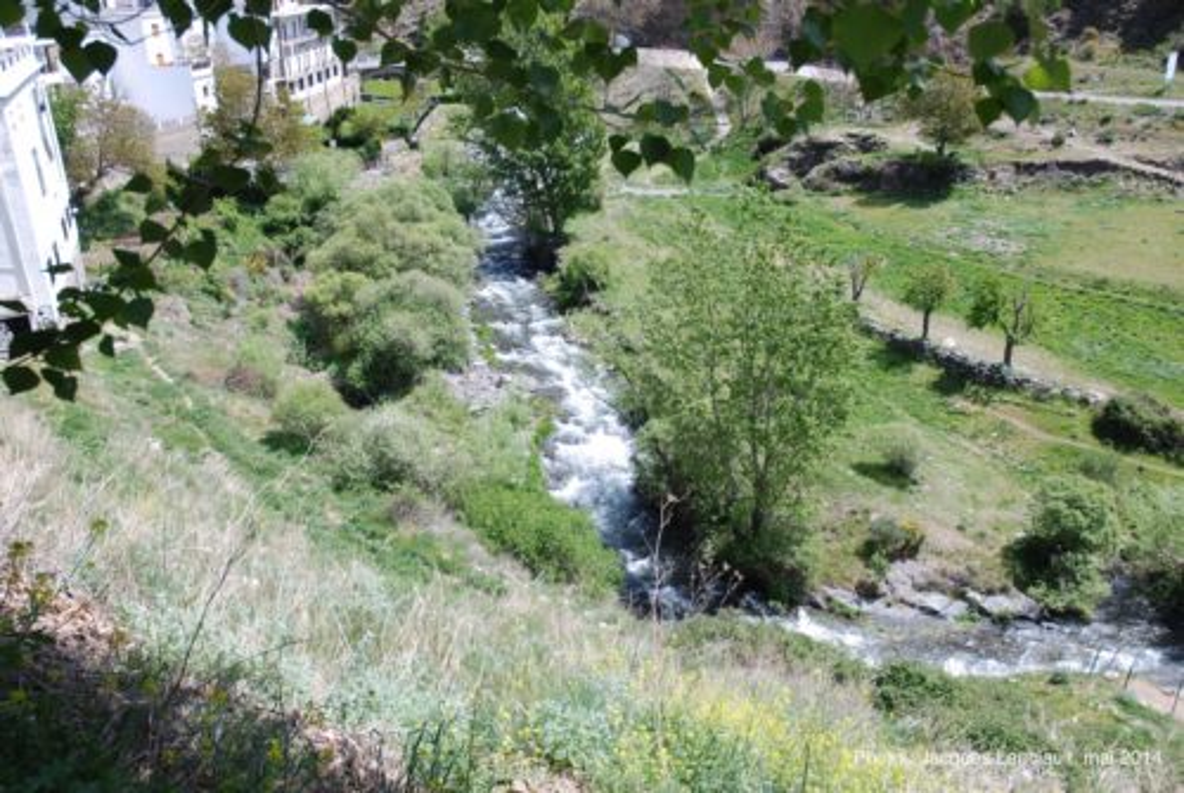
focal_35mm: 33
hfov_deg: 57.2
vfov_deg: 40.1
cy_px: 396
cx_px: 592
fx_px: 1087
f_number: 6.3
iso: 100
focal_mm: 22
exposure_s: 1/160
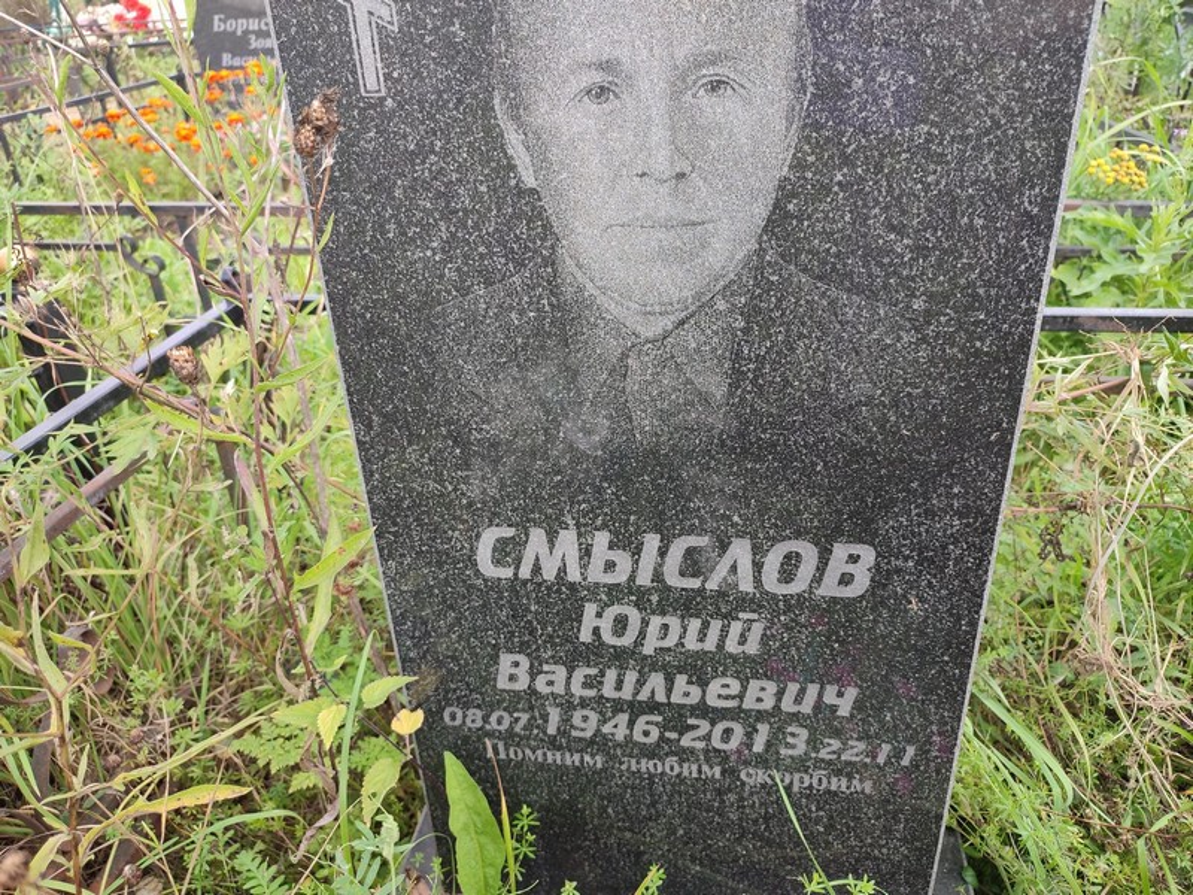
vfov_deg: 54.9
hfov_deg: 69.4
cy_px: 448
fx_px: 862
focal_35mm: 25
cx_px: 596
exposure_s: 1/100
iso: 83
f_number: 1.9
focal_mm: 6.04
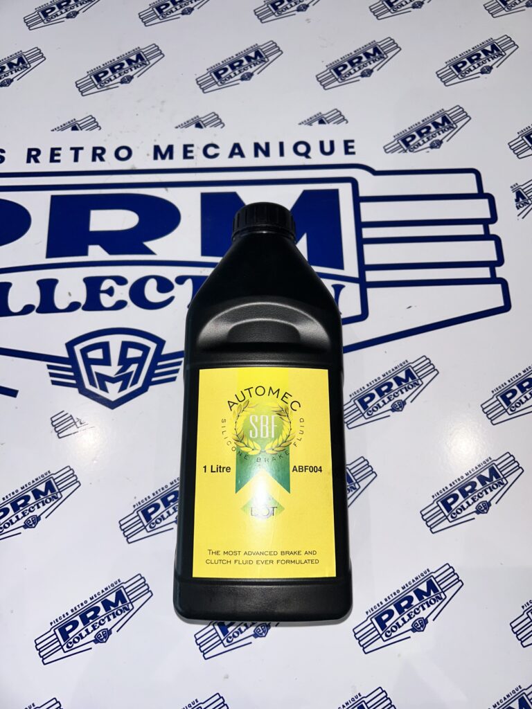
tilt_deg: -75.5
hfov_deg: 53.1
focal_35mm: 26
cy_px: 354
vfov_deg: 67.3
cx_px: 266
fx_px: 533
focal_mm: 5.7
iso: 32
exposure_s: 1/277
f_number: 1.5
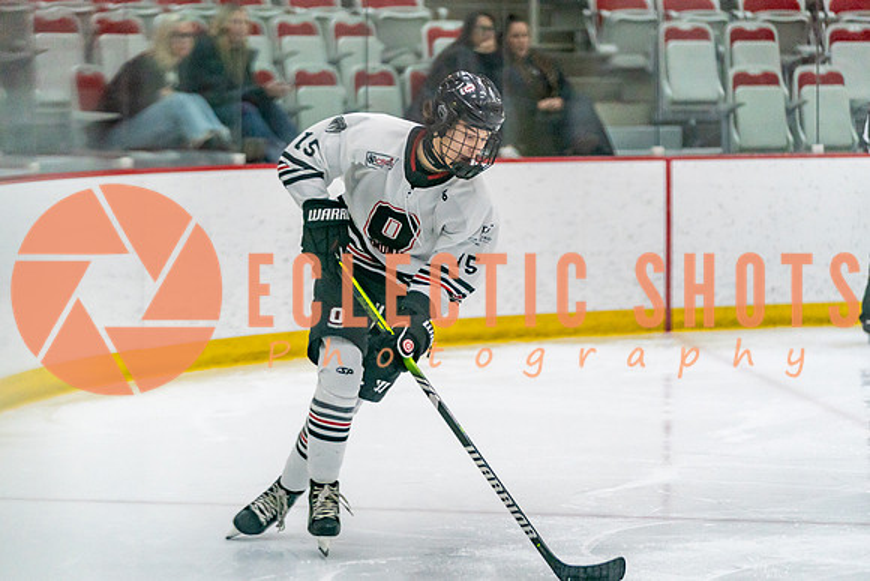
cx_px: 435
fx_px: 3904
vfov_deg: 8.5
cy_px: 293
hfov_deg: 12.7
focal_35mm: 162
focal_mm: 135
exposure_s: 1/1250
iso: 3200
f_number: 2.8
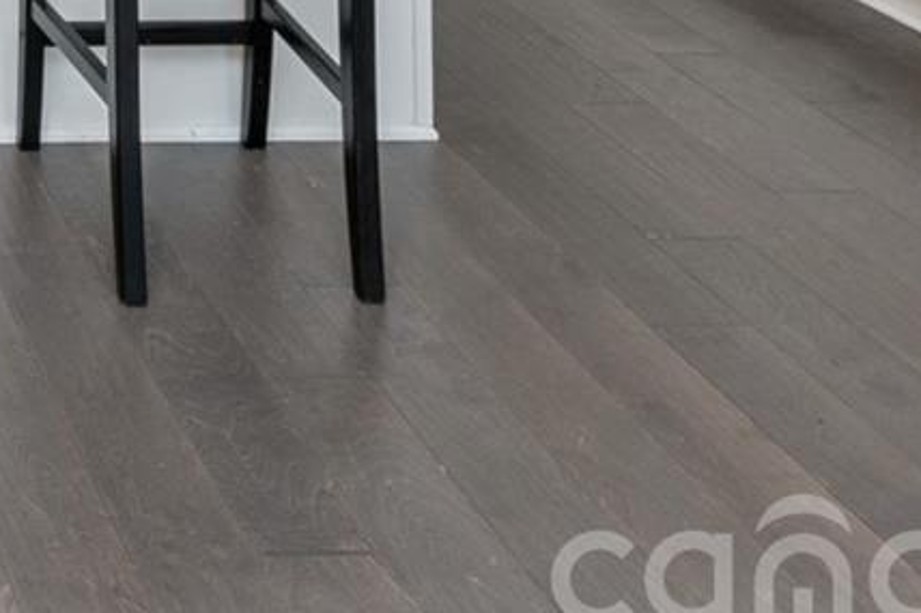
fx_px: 1713
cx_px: -435
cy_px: -701
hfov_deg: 24.1
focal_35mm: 67
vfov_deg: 15.2
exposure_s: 1/4
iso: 200
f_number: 8
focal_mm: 14
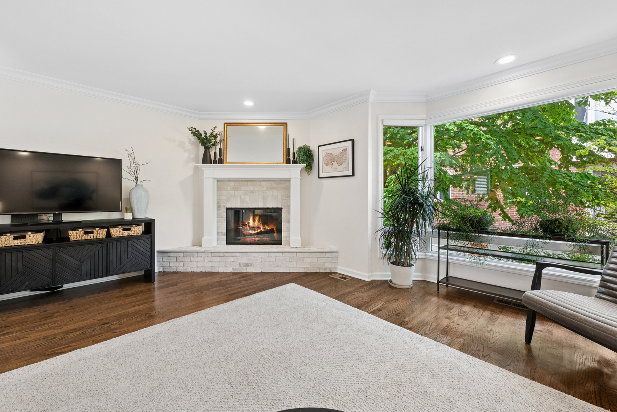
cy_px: 206
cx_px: 308
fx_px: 240
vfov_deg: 81.2
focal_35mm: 14
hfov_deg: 104.3
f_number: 11
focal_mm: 14
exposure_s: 1/30
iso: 400
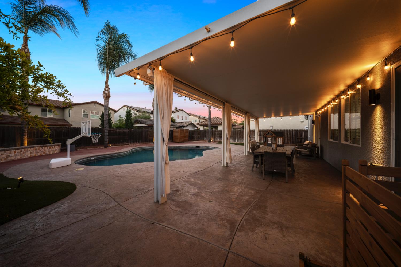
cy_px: 134
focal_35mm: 12
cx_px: 200
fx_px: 134
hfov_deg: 112.6
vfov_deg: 90.0
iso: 400
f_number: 8
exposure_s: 1/10
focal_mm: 12
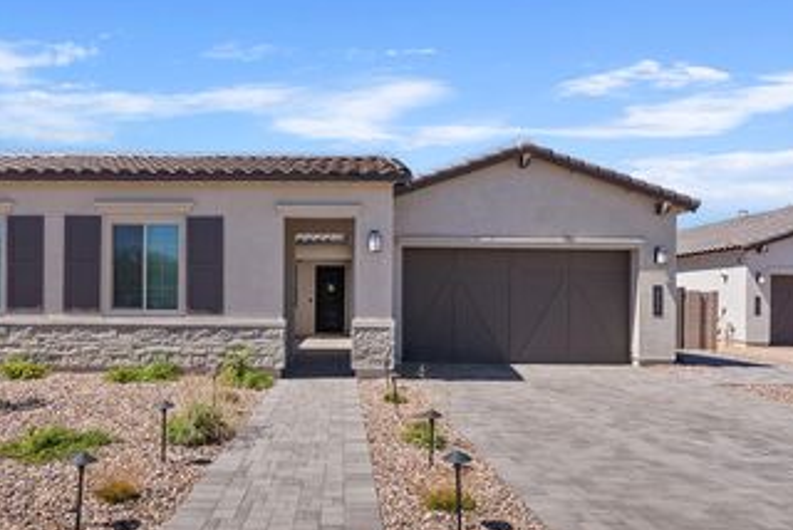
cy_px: 302
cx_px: 337
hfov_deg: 71.0
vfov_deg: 51.2
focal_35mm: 25
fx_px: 551
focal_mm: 16
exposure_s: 1/125
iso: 100
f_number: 8
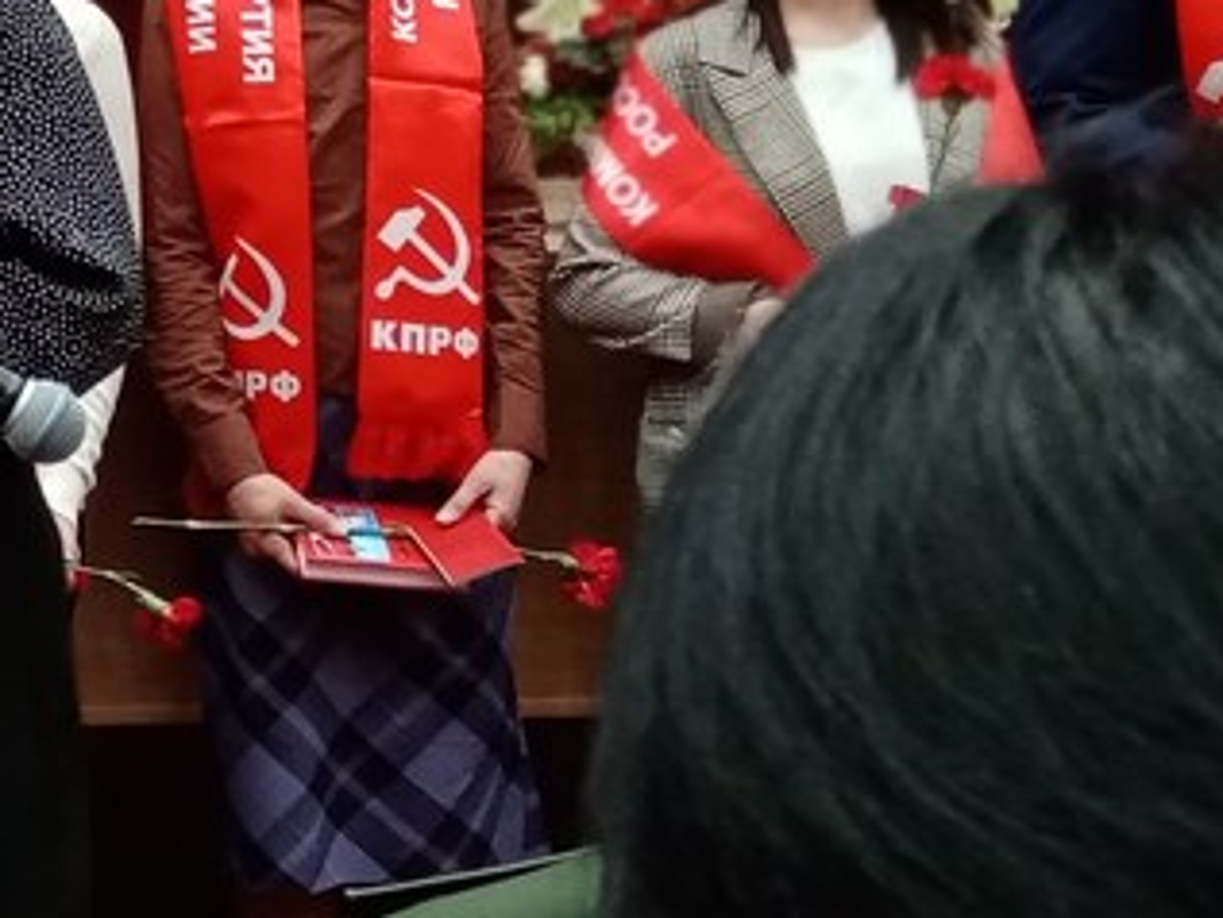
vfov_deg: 17.4
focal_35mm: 84
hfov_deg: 21.2
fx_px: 2969
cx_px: -343
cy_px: 116
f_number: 4
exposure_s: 1/24
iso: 251
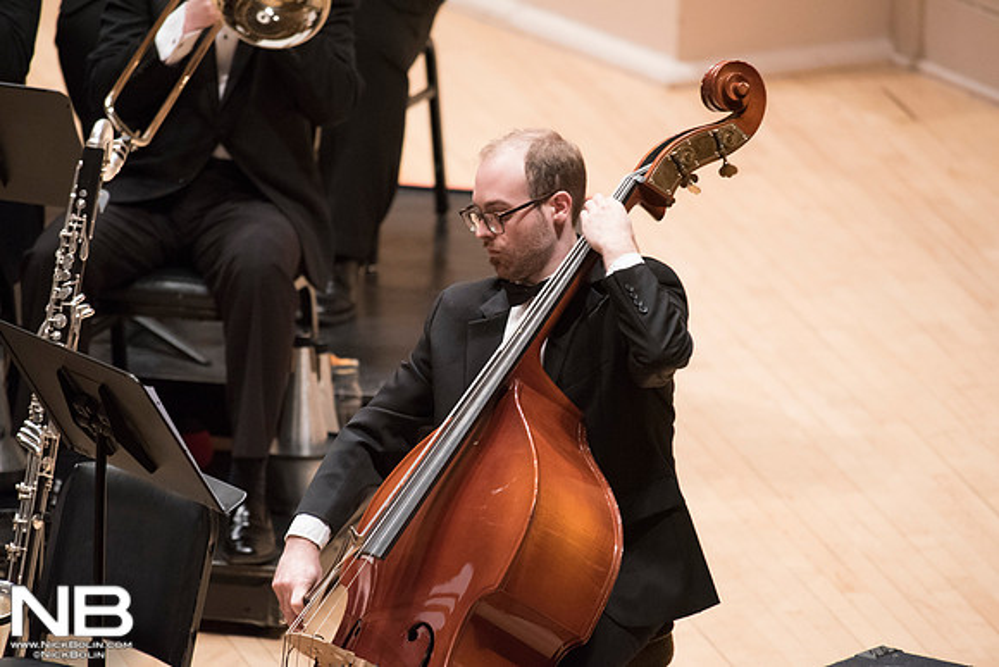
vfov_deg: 2.3
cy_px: 334
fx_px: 16653
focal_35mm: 600
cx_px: 500
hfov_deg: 3.4
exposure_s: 1/125
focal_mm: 600
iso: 6400
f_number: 5.6
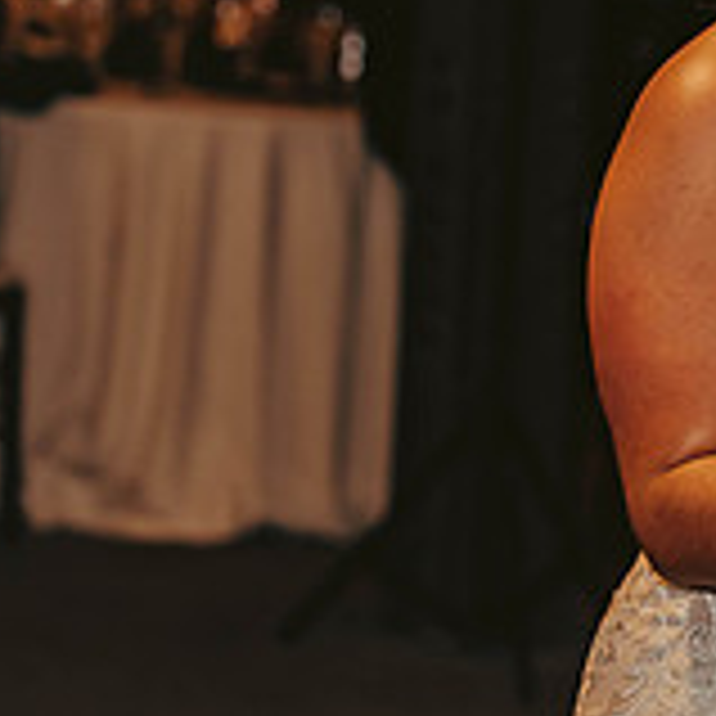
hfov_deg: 7.0
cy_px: 16
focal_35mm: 248
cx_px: 1018
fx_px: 5804
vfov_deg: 7.0
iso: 500
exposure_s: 1/80
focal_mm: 80
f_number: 3.2
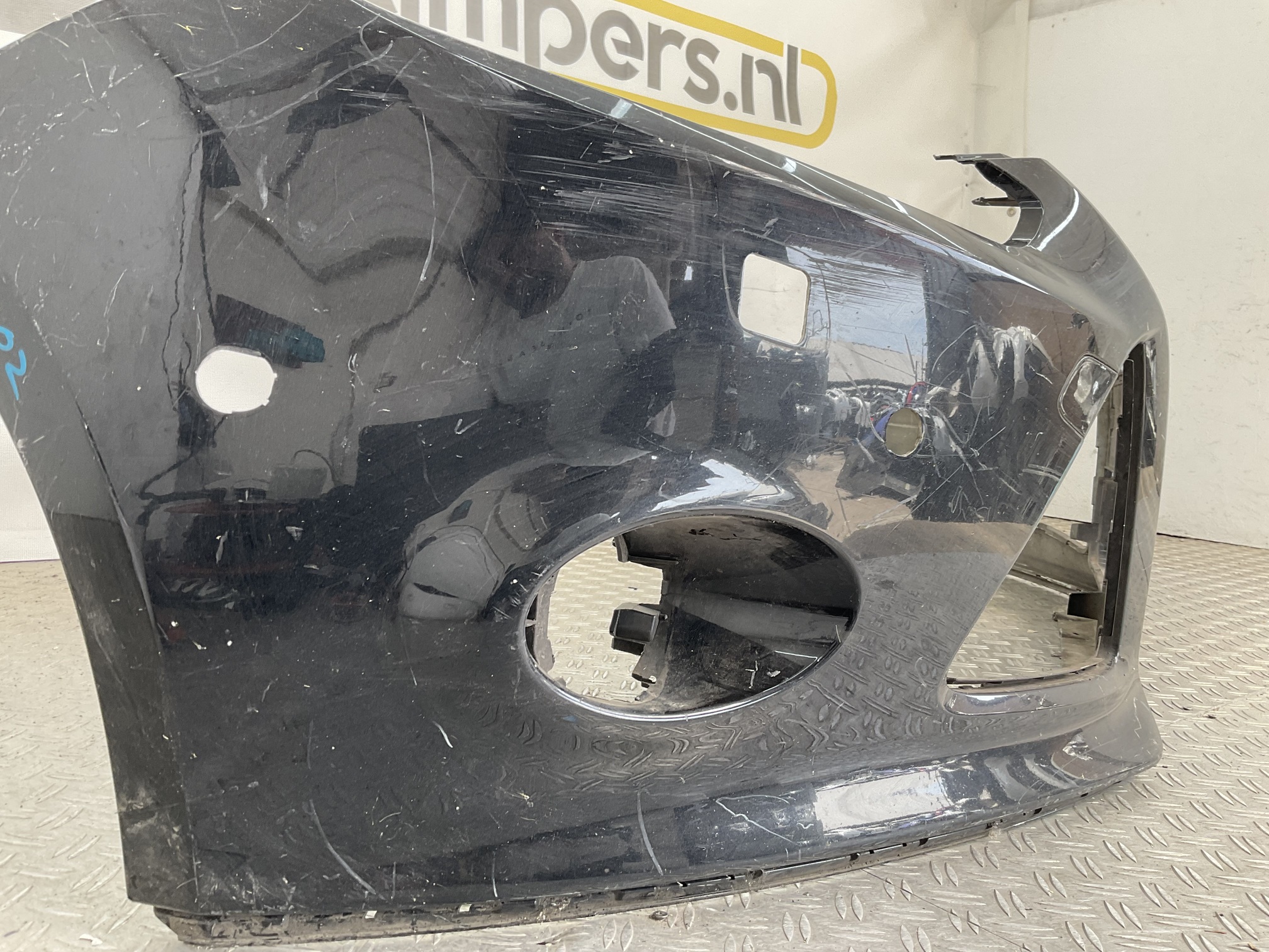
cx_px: 634
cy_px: 476
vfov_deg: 48.2
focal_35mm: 29
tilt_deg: -5.8
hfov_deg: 61.7
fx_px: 1063
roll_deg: -4.7
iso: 32
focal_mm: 3
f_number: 1.8
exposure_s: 1/100
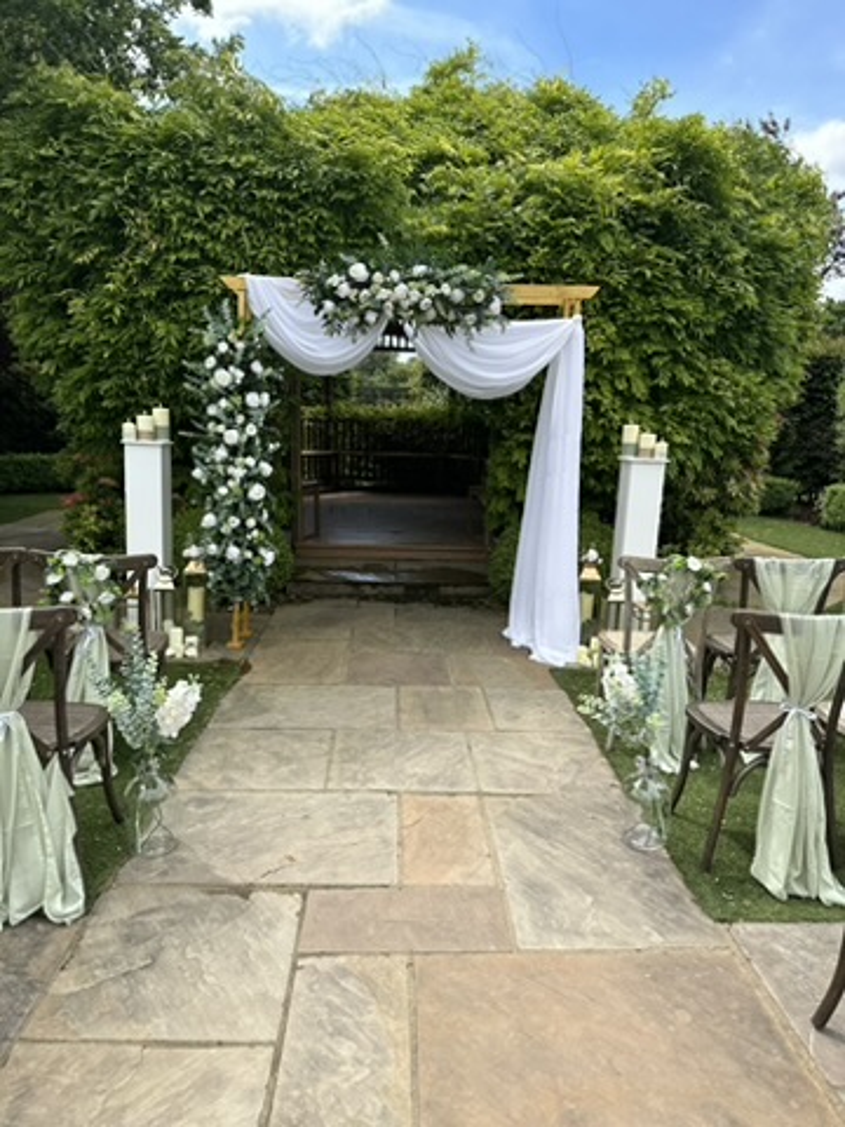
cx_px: 422
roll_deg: -1.7
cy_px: 564
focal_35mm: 24
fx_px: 781
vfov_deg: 71.6
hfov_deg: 56.8
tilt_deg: -12.6
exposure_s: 1/2525
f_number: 1.78
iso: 80
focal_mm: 6.86
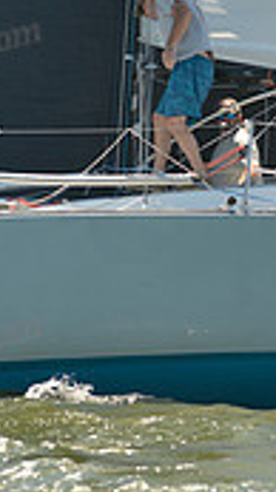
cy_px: 181
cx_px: 191
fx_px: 9169
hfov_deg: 1.7
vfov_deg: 3.1
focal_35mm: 703
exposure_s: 1/1600
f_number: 4
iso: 200
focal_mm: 200
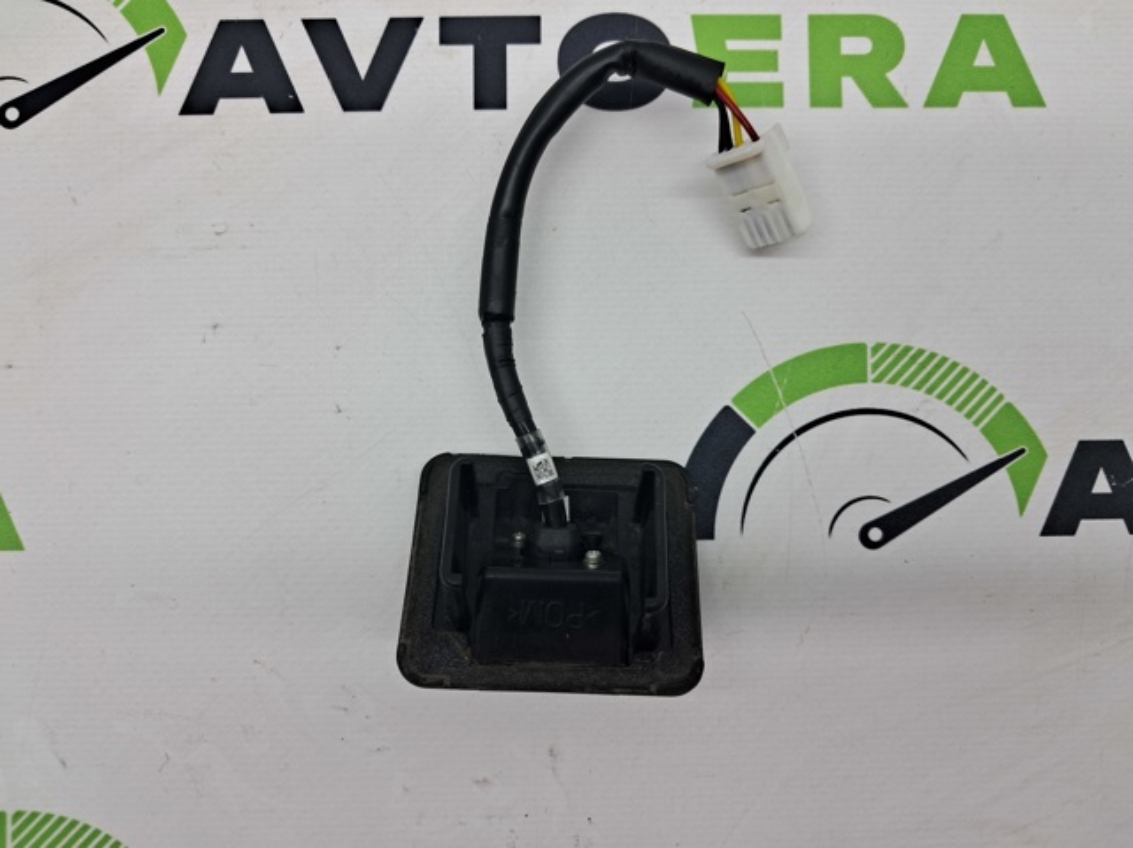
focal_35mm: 27
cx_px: 566
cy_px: 424
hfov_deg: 65.4
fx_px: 883
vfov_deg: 51.3
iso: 50
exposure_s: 1/100
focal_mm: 4
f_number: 1.8
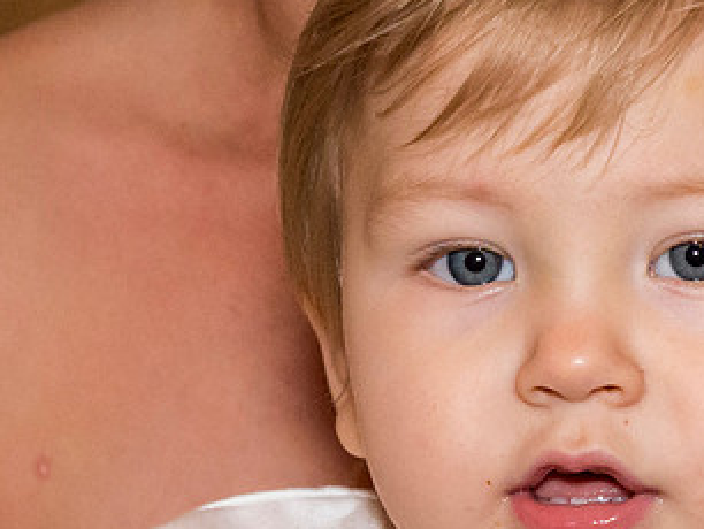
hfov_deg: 6.9
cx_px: 607
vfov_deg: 5.2
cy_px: 473
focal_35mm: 288
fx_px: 5862
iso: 4000
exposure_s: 1/160
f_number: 7.1
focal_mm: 70
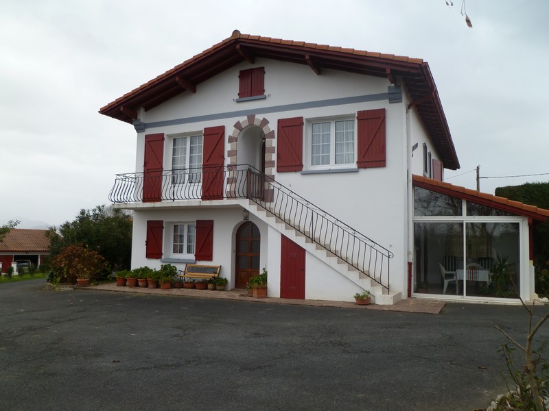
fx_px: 444
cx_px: 274
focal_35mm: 28
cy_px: 206
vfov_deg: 49.7
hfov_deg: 63.4
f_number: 3.3
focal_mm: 5
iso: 80
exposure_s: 1/50
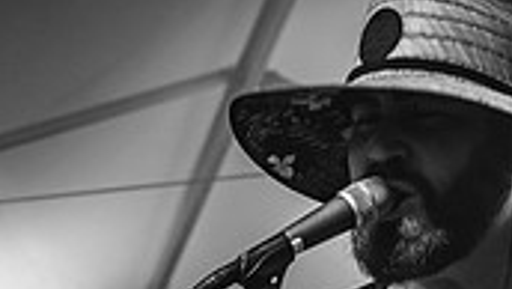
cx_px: 74
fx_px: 2065
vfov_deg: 7.8
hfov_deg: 14.0
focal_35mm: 152
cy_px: 448
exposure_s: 1/50
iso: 1600
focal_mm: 43
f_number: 4.5
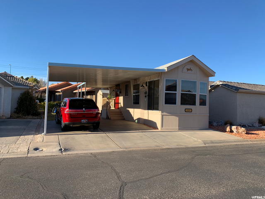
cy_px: 100
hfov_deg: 67.3
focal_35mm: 26
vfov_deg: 53.1
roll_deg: -1.7
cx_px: 132
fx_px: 199
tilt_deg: +2.1
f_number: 1.8
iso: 25
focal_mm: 4.25
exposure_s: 1/1205
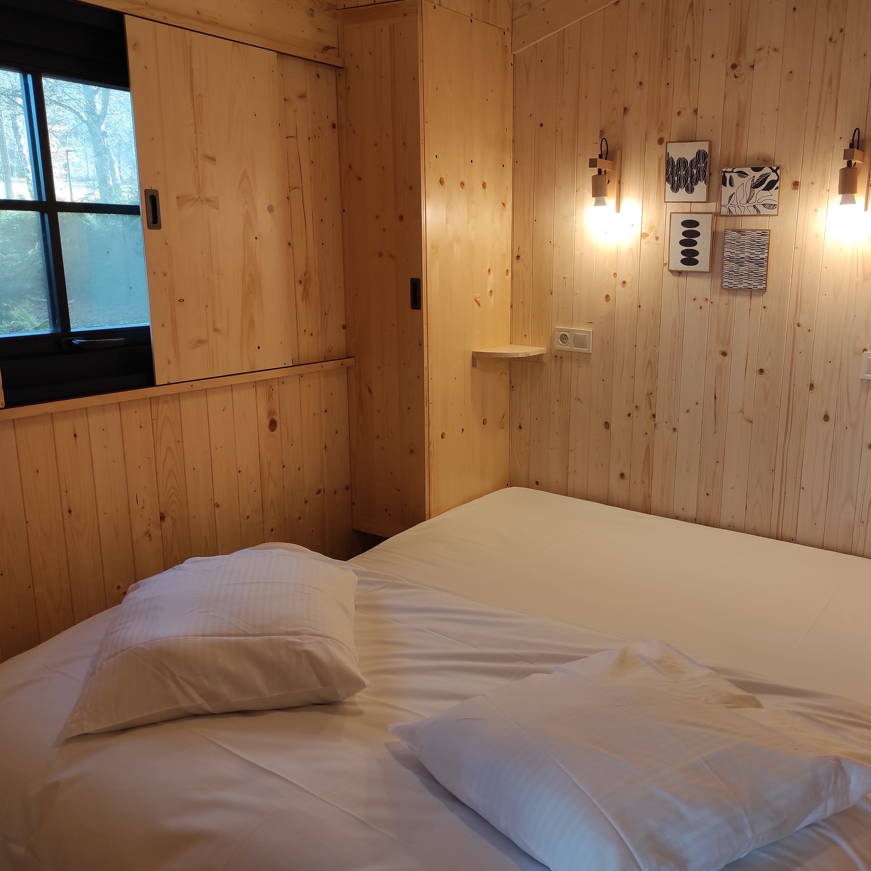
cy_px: 434
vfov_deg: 54.0
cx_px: 542
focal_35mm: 30
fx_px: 854
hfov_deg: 53.5
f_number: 1.89
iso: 199
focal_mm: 5.43
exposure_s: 1/120
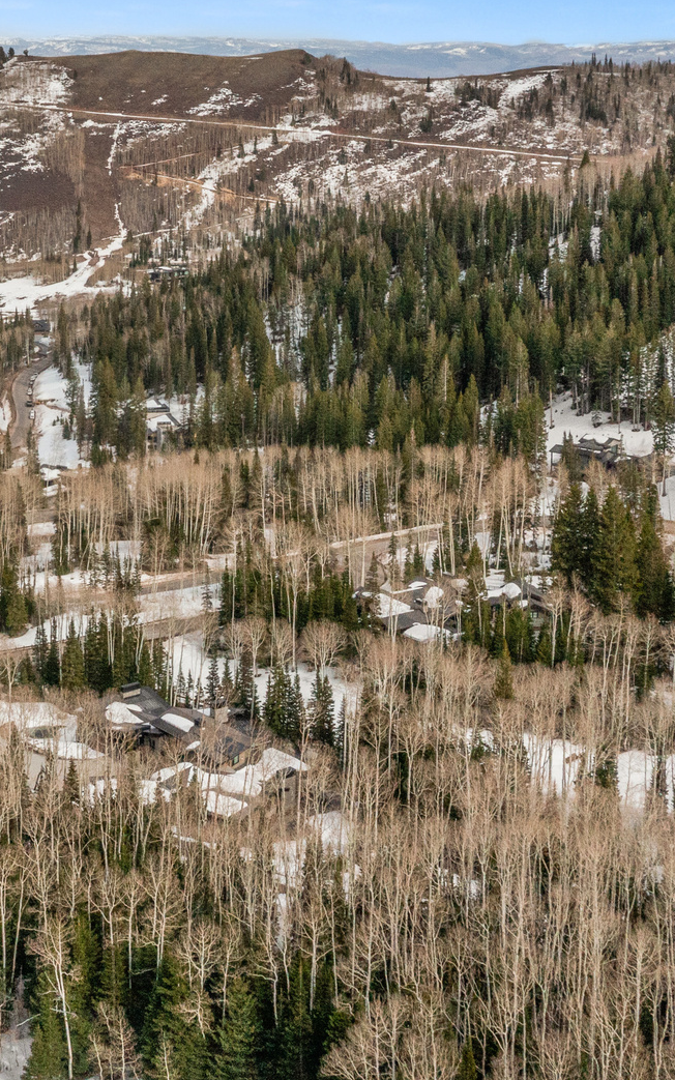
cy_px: 485
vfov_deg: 36.2
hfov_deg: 22.6
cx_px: 82
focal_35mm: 56
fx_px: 1648
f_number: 8
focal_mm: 10.26
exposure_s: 1/1600
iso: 400
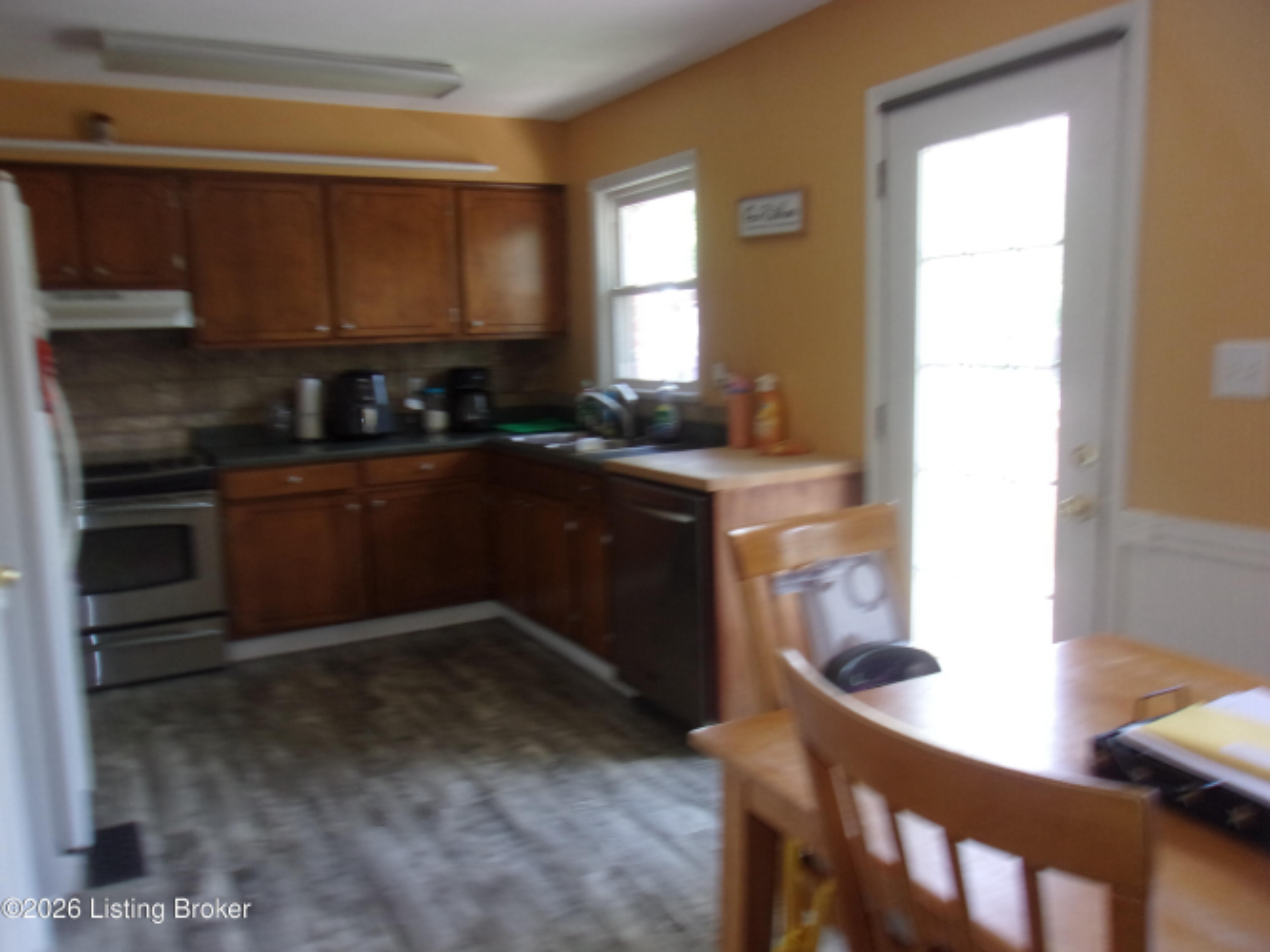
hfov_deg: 65.3
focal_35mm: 27
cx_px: 635
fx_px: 990
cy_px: 476
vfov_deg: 51.3
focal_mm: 4.9
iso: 138
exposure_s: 1/34
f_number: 3
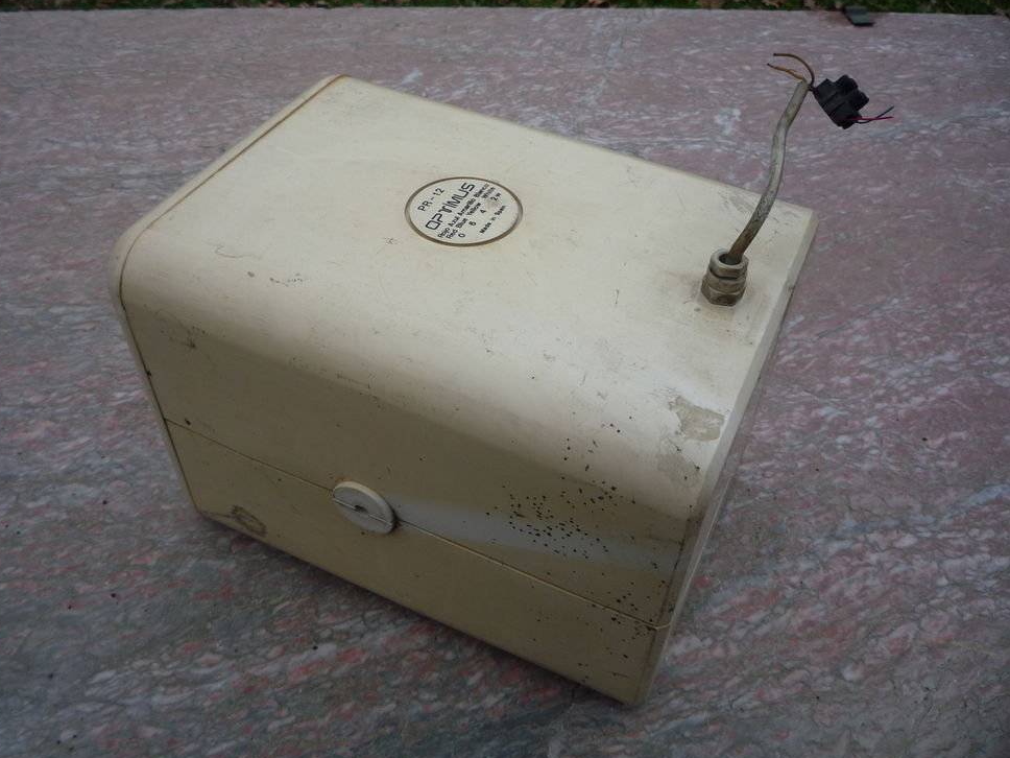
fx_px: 904
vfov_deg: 45.4
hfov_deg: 58.3
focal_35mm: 31
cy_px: 378
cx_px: 489
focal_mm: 5.2
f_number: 4
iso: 100
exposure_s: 1/100
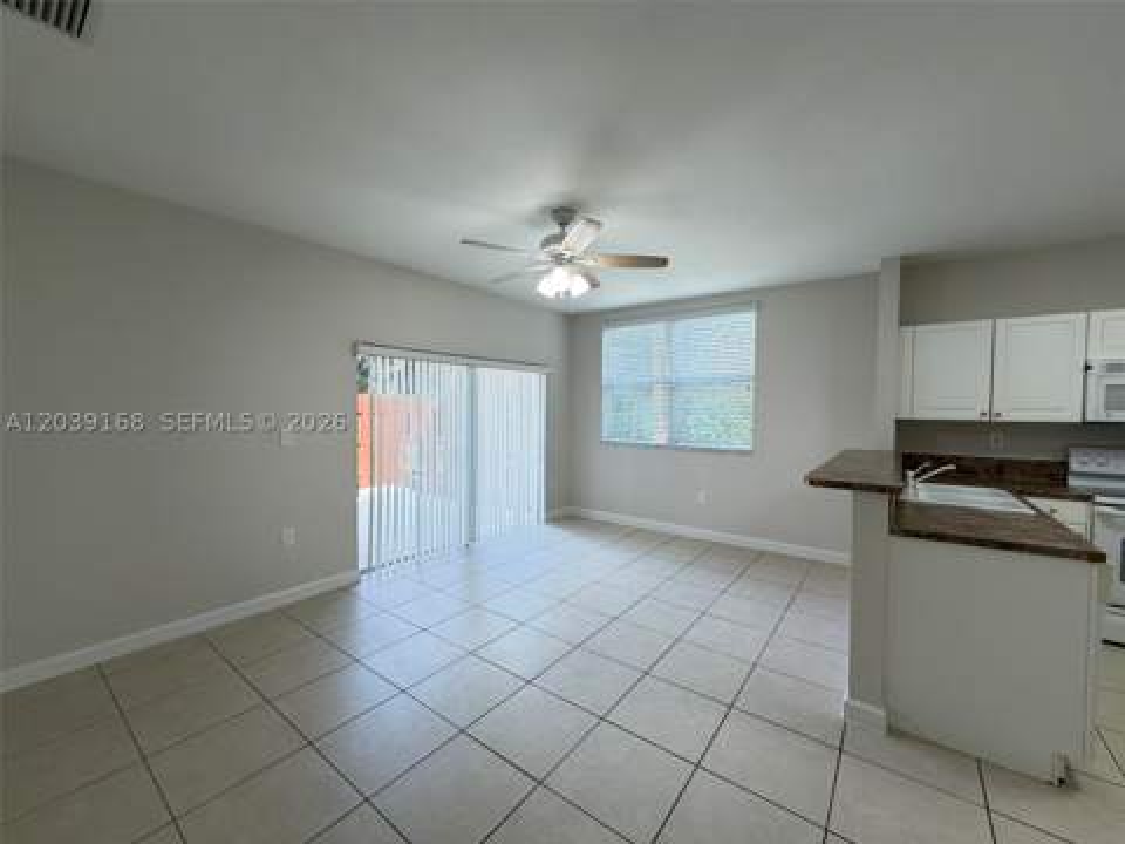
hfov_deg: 102.1
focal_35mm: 14
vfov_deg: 85.7
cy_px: 422
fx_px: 455
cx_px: 562
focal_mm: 2.22
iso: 200
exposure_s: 1/120
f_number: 2.2
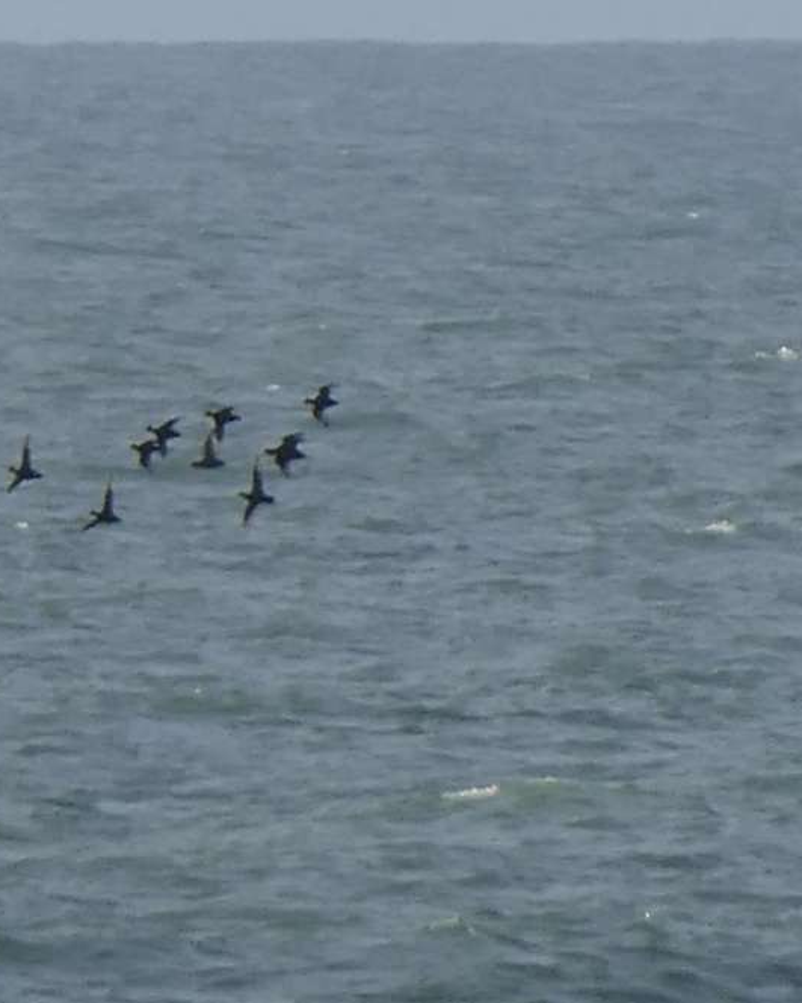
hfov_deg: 1.1
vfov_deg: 1.4
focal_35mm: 1356
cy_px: 502
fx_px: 40242
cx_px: 179
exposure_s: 1/500
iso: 125
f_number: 4.5
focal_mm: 176
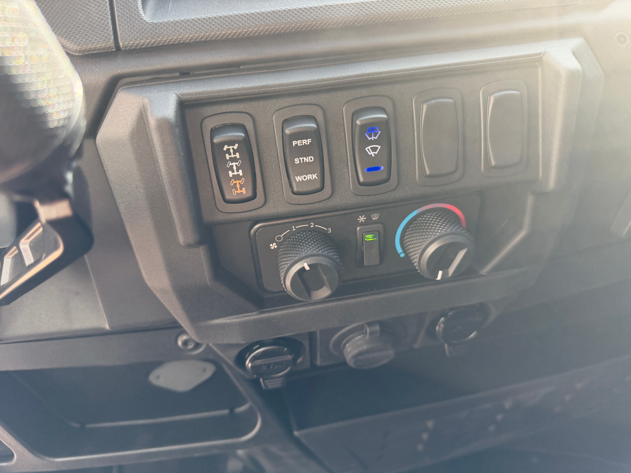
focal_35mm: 24
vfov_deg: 56.8
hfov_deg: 71.6
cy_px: 236
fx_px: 437
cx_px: 316
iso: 200
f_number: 1.78
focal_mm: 6.76
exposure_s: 1/172
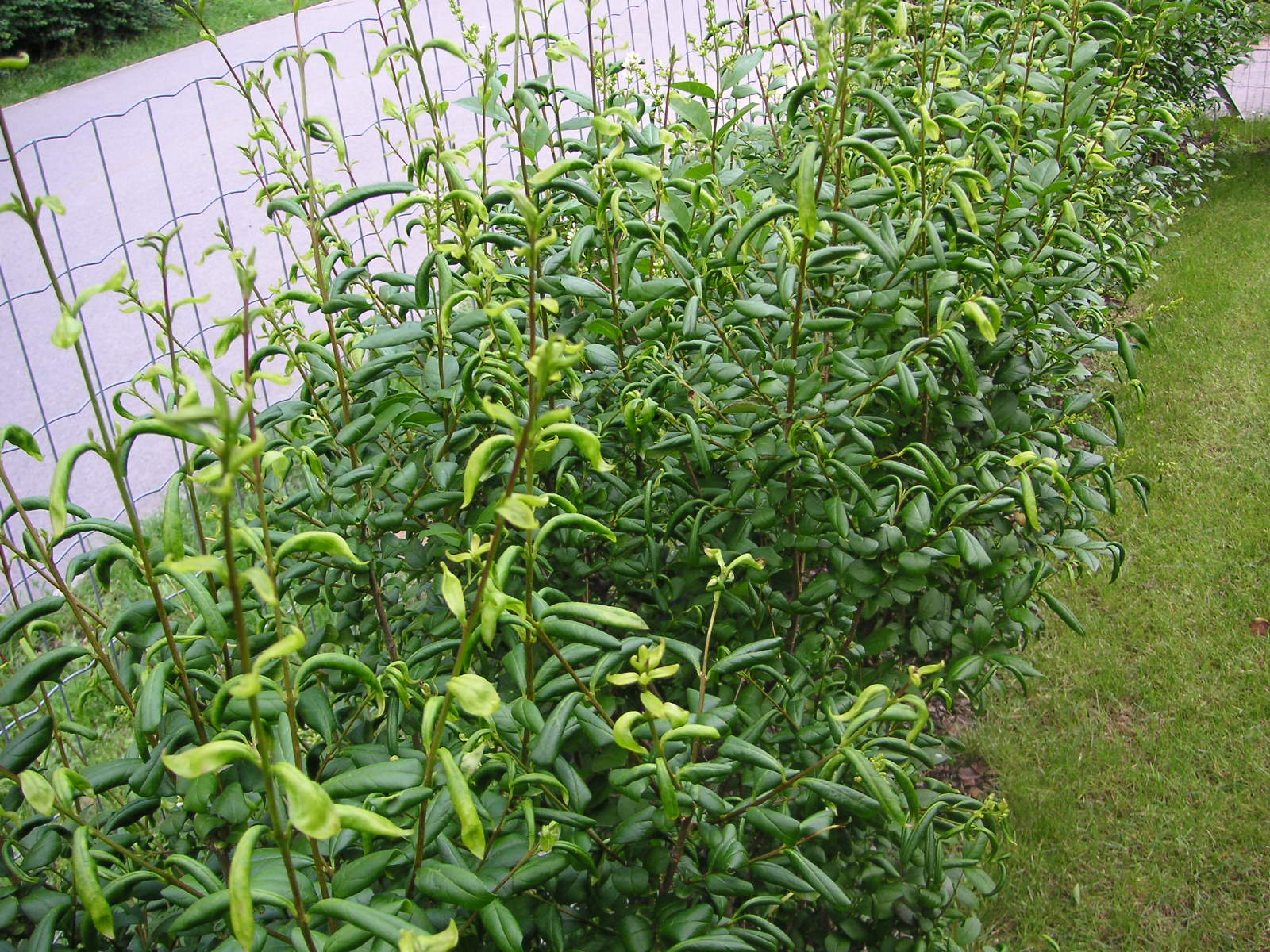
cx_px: 635
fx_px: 1357
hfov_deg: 50.1
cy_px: 476
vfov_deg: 38.7
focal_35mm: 37
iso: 50
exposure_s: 1/125
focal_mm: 6.1
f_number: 2.8
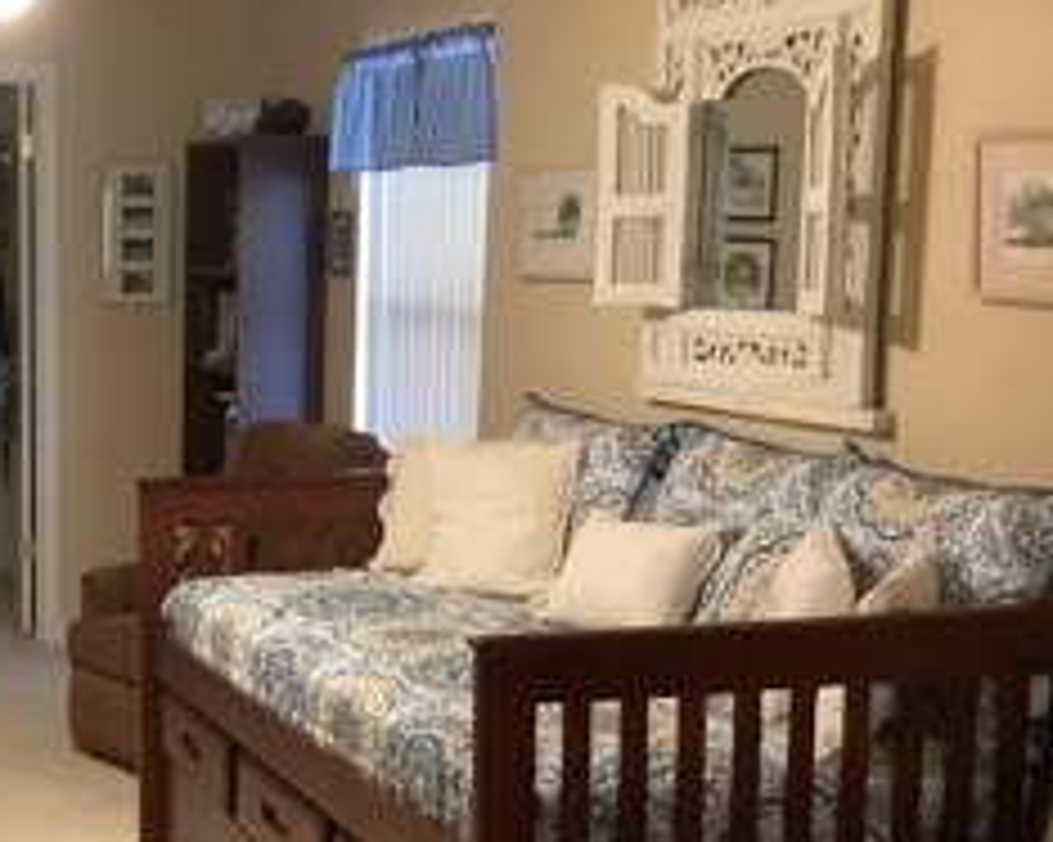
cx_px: 81
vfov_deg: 24.5
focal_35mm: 62
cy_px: 549
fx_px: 1931
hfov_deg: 29.1
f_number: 2.4
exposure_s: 1/40
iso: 400
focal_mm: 3.3
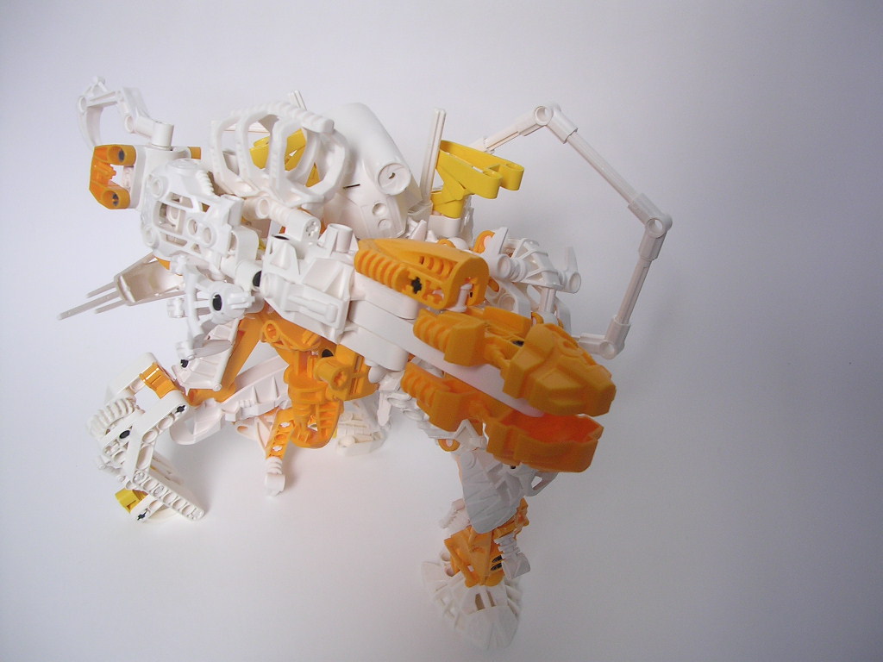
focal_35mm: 38
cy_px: 331
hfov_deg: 49.0
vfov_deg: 37.7
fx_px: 969
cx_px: 442
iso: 100
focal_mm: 5.8
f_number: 2.8
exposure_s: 1/21.8
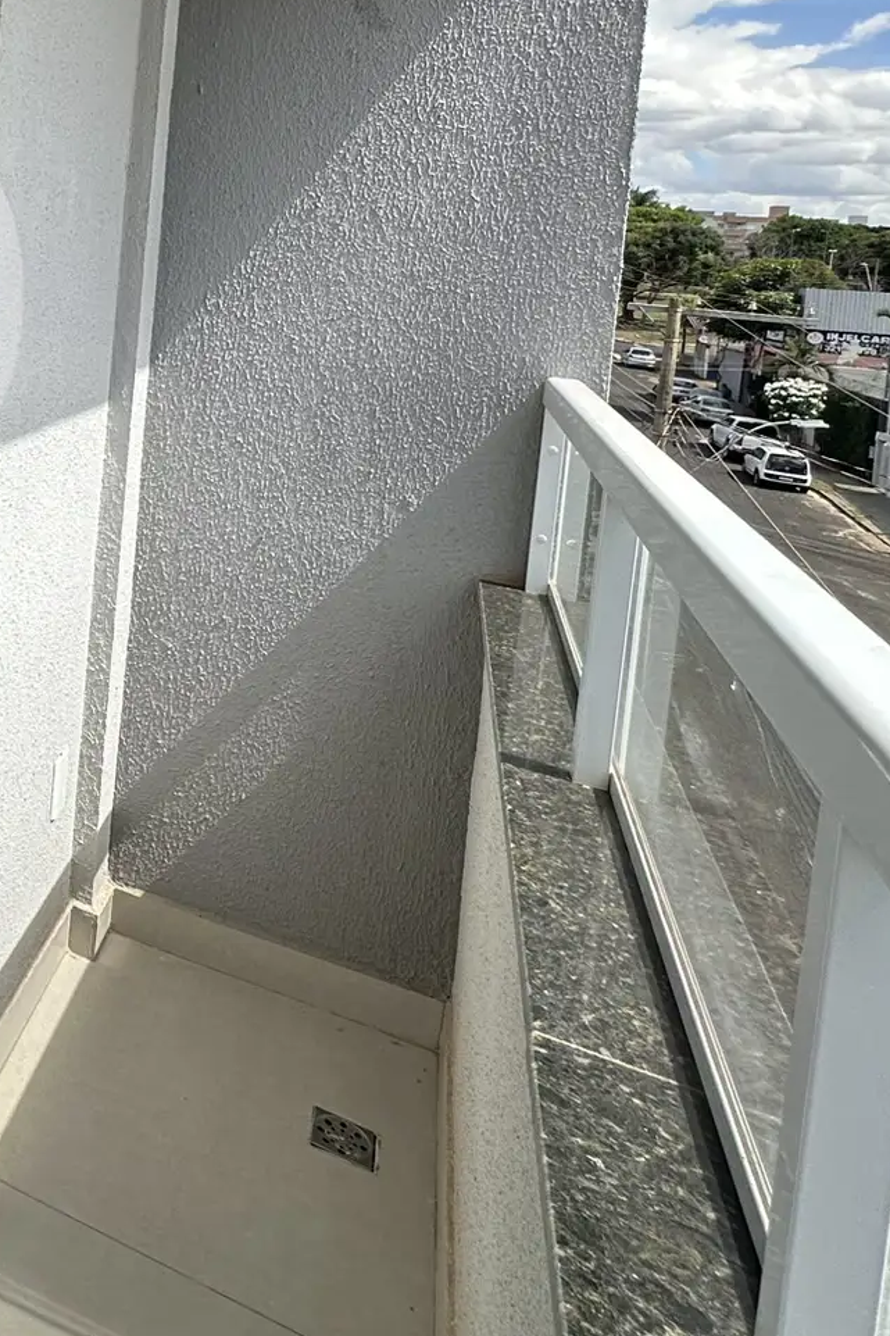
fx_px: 1150
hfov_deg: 32.4
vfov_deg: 56.5
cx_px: -254
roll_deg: -3.5
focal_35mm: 31
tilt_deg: -2.6
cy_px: 296
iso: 50
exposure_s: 1/1103
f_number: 2.2
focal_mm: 2.22
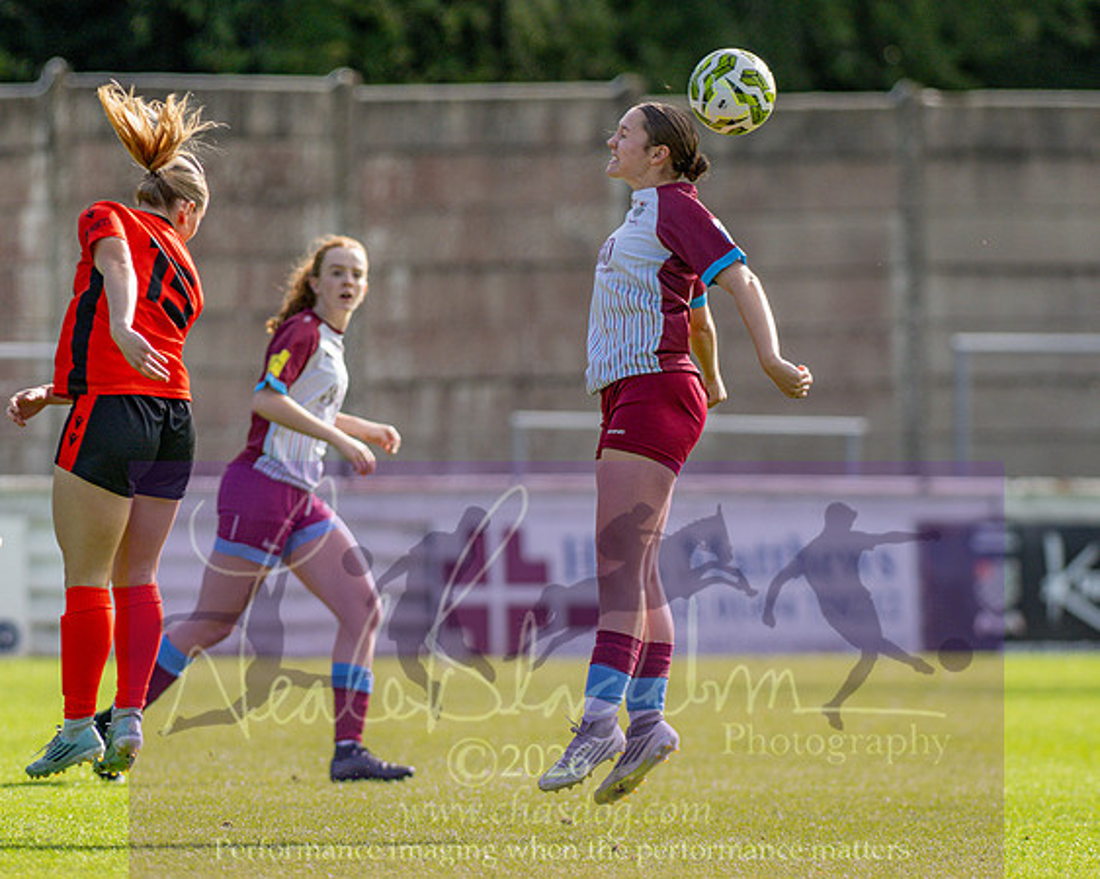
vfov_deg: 2.7
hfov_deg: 3.4
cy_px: 446
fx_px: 18422
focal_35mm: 566
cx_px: 509
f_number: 2.8
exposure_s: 1/3200
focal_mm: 300
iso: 200
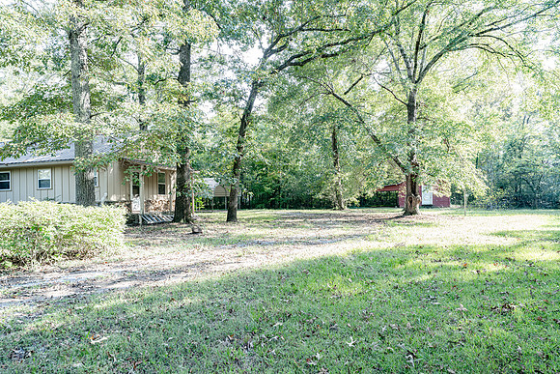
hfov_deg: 73.7
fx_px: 373
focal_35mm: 24
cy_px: 187
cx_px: 280
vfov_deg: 53.2
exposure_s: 1/100
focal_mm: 24
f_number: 5.6
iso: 640
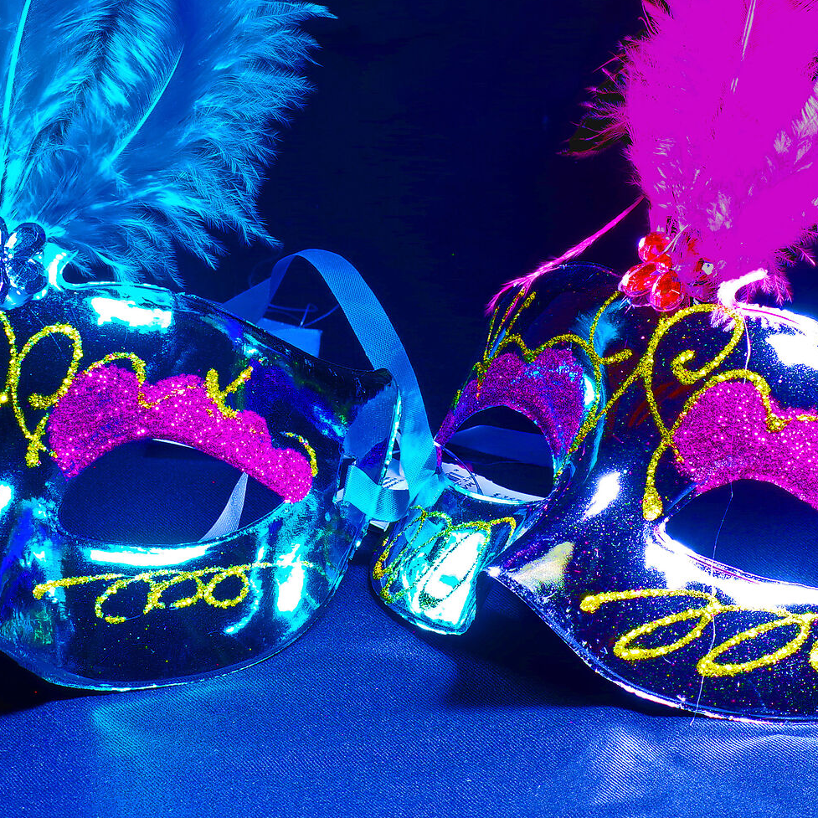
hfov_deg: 8.0
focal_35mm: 219
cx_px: 345
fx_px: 5855
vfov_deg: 8.0
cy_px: 173
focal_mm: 70
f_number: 11
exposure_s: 30
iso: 100
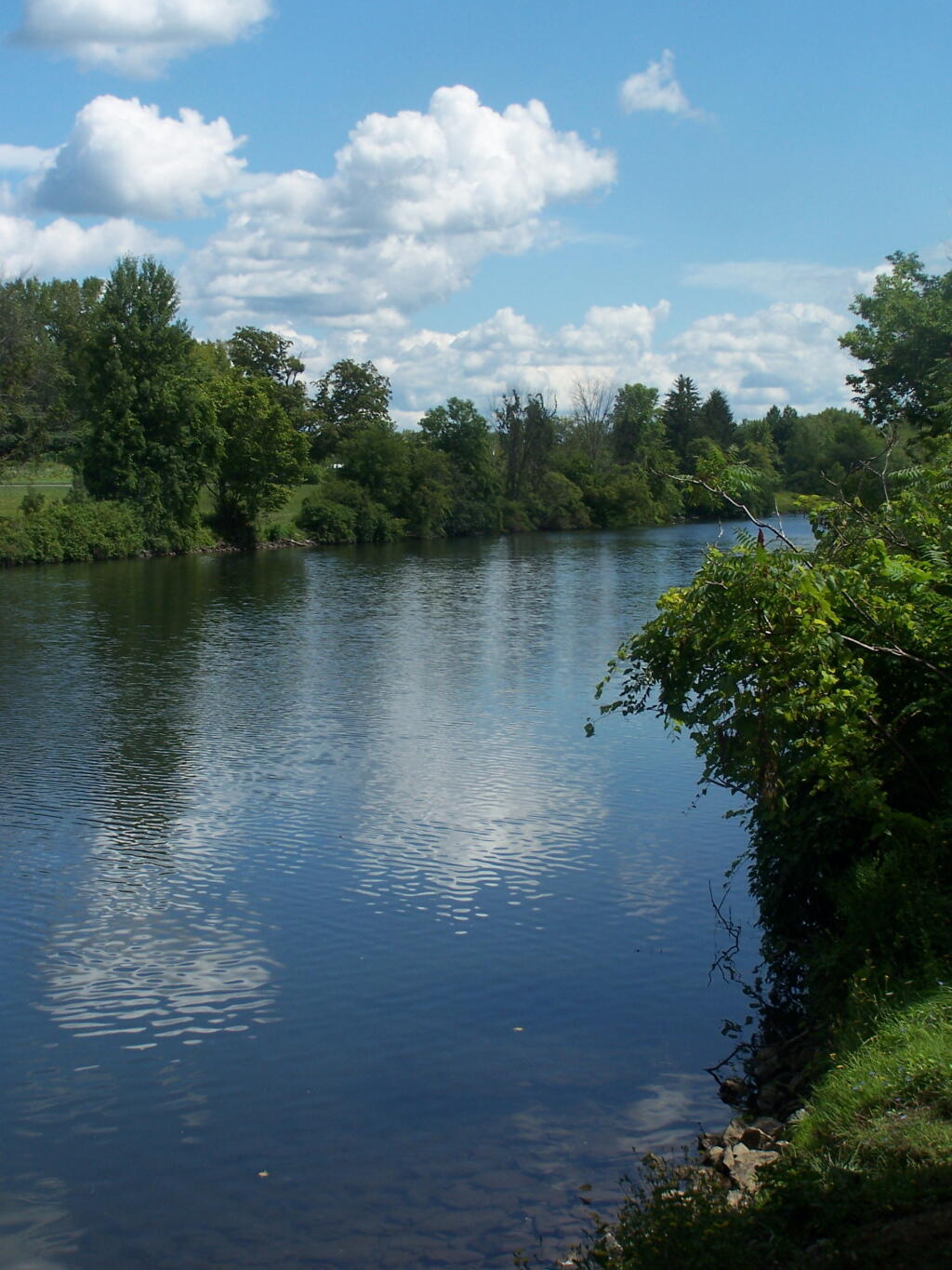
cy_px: 635
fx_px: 2456
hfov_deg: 21.9
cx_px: 476
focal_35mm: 67
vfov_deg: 29.0
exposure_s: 1/1000
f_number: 4.5
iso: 80
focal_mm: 11.1
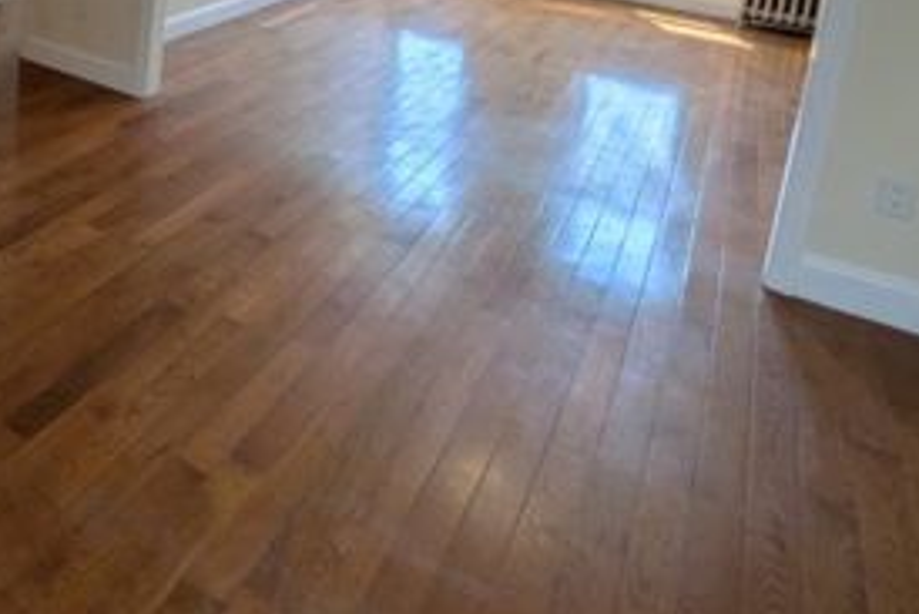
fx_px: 868
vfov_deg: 33.4
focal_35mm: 34
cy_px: -77
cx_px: -20
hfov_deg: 45.9
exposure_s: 1/238
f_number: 2.2
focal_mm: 1.83
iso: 47
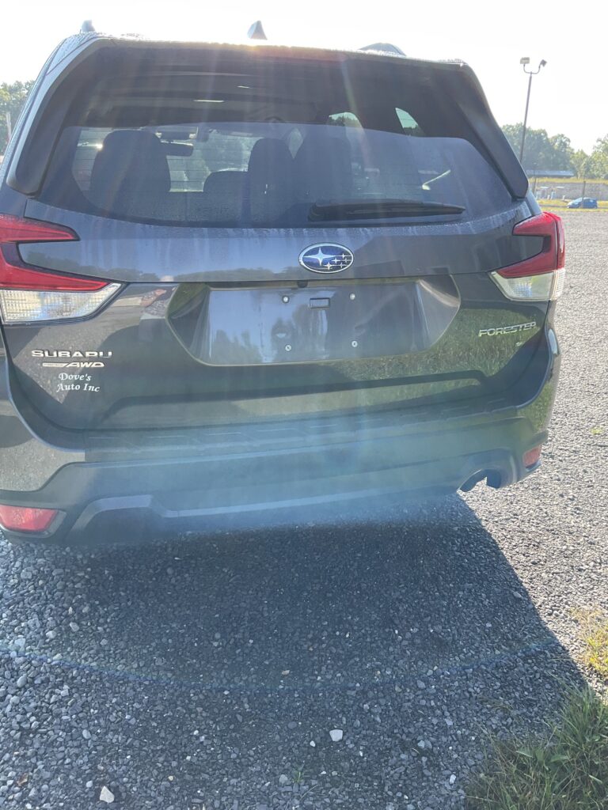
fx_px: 679
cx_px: 304
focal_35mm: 29
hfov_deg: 48.2
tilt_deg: -17.1
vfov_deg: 61.7
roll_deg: -2.0
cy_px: 405
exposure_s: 1/256
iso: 16
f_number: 1.8
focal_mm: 3
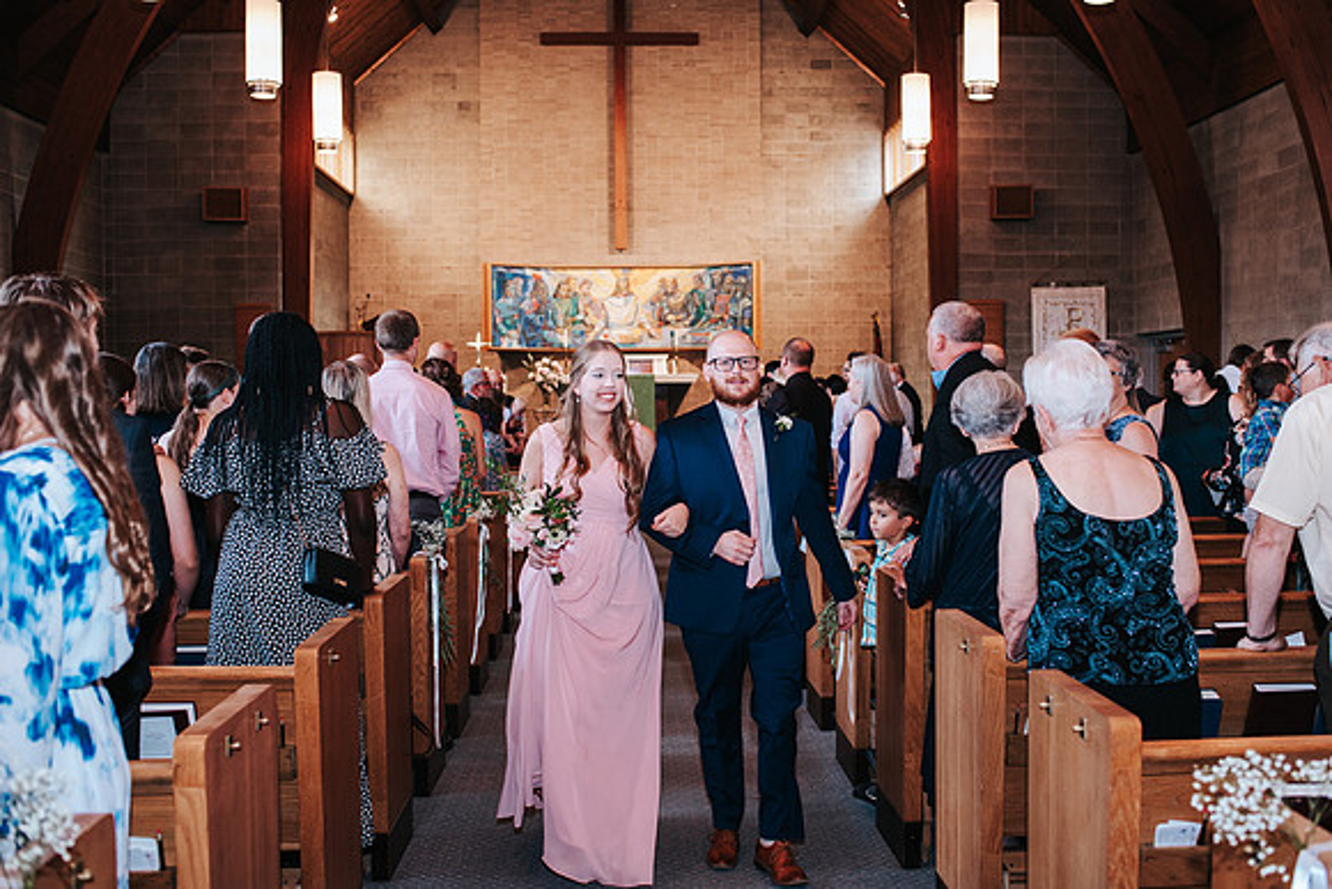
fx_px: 1332
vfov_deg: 36.9
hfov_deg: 53.1
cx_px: 680
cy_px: 435
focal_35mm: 36
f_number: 3.2
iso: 1000
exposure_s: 1/125
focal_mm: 35
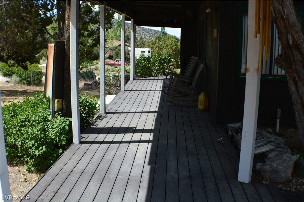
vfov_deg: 25.1
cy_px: 101
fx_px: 456
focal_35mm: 54
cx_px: 152
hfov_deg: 36.9
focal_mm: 36
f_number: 11
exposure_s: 1/125
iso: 180
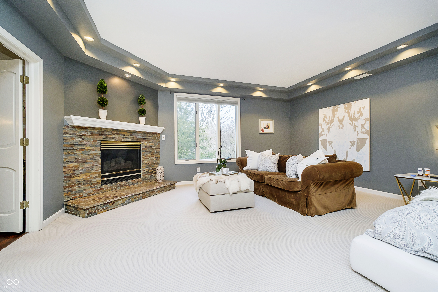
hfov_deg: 100.4
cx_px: 219
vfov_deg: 77.3
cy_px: 146
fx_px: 182
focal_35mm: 15
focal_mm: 10
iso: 640
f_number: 4
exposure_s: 1/30
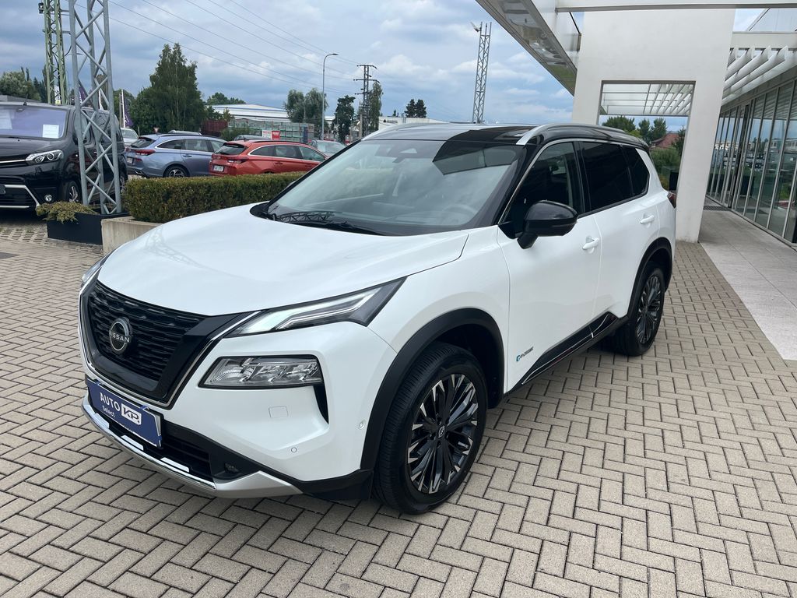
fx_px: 599
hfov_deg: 67.3
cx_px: 398
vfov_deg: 53.1
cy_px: 299
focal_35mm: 26
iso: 50
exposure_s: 1/2632
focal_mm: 5.1
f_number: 1.6
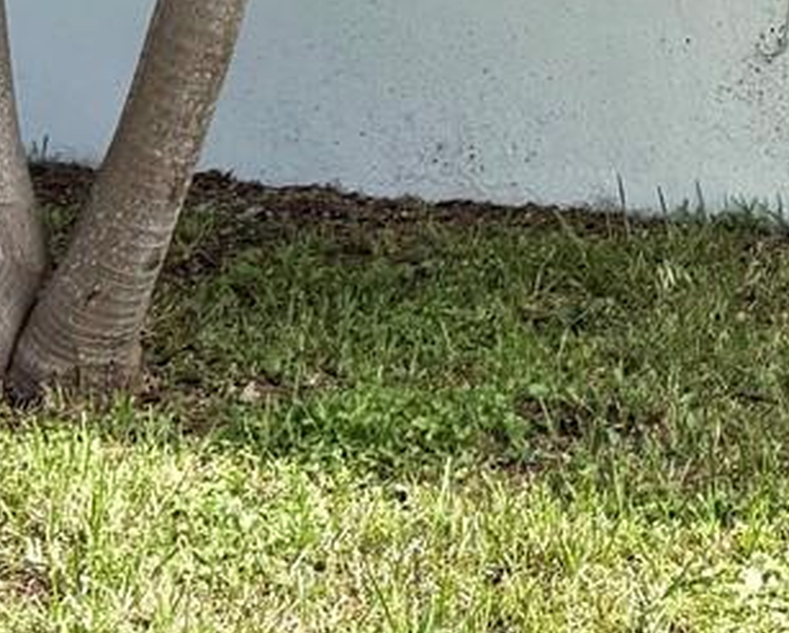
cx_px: 1079
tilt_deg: +3.6
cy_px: -455
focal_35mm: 122
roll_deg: -1.7
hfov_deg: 14.9
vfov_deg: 11.8
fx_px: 2851
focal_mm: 6.76
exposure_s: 1/3953
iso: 100
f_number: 1.78
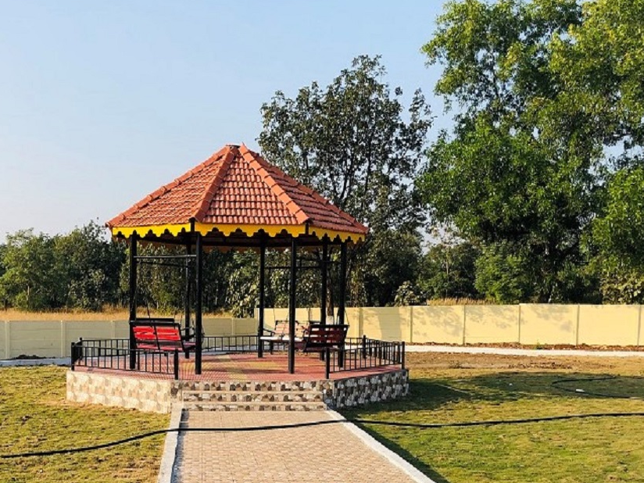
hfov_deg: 53.9
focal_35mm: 34
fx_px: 633
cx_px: 337
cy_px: 263
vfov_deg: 41.8
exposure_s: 1/1171
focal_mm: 4
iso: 20
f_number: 1.8
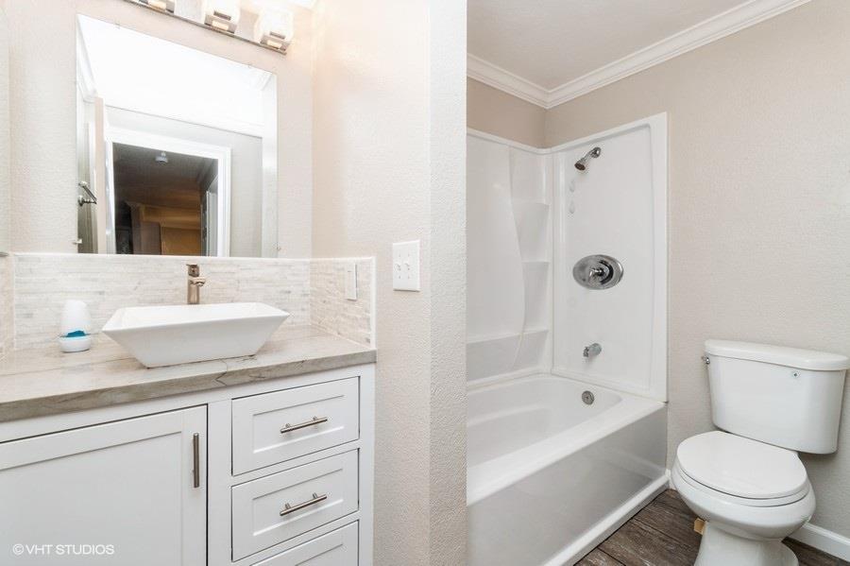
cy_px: 283
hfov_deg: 100.4
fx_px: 354
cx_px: 425
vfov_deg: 77.3
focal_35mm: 15
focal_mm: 10
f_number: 9
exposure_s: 1/5
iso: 100
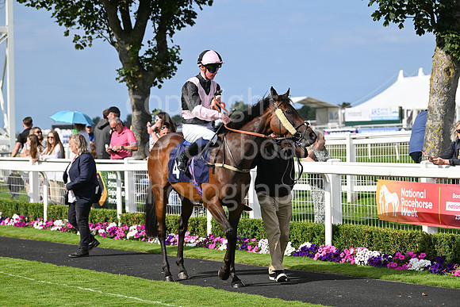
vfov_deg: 11.4
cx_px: 230
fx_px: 1534
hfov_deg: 17.1
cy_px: 154
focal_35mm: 120
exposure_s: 1/5000
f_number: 5
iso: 500
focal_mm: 120
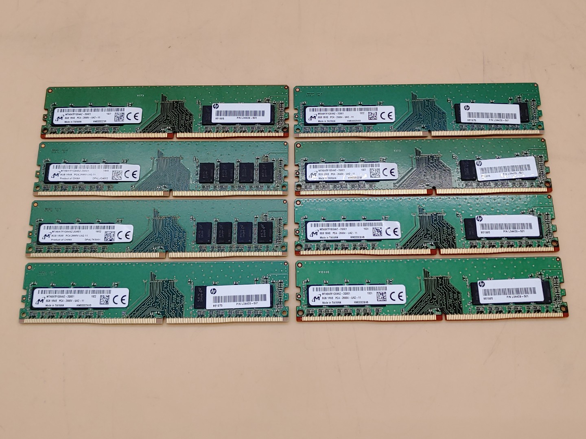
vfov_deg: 36.8
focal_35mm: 39
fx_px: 660
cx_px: 293
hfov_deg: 47.9
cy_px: 220
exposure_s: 1/172
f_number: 1.8
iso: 50
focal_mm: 4.36
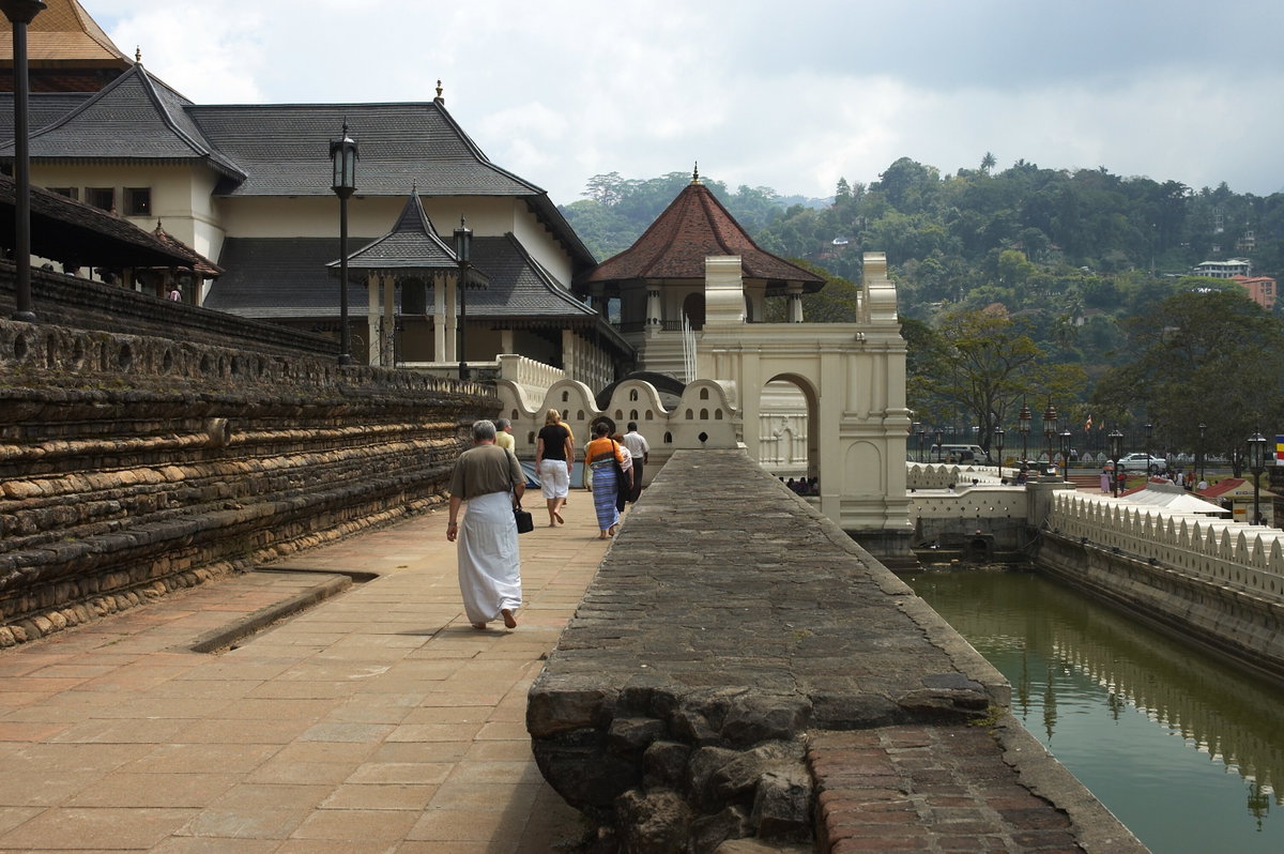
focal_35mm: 44
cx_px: 642
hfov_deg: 45.0
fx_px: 1550
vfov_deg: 30.8
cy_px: 427
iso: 200
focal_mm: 29
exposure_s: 1/320
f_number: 9
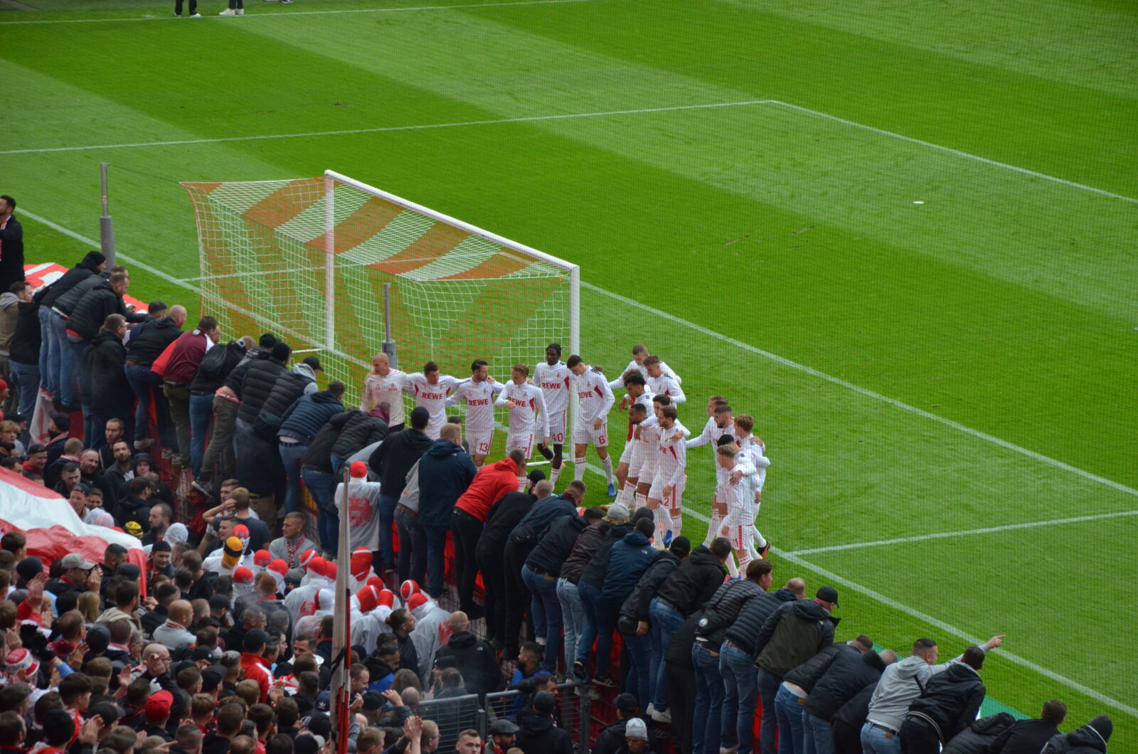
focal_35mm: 158
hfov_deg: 13.1
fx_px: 4969
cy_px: 377
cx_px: 569
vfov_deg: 8.7
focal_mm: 105
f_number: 7.1
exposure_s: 1/800
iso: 1600
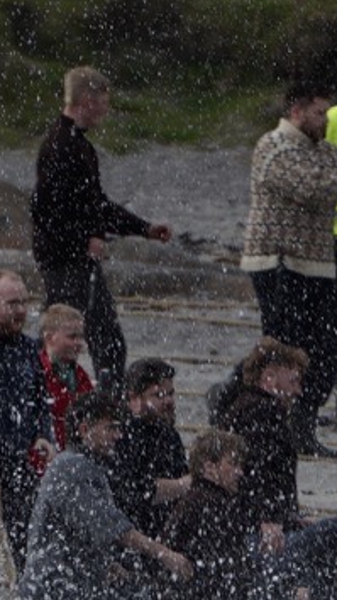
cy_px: 722
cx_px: 163
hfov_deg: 0.7
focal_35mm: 1706
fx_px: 27115
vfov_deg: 1.3
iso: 100
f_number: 7.1
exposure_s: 1/320
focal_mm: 300
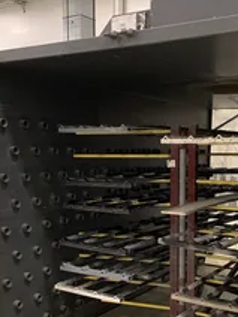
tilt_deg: -7.6
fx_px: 449
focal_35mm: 49
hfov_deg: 29.6
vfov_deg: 38.4
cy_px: 214
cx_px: 135
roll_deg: -0.8
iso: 400
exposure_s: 1/44
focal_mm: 4.25
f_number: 1.8
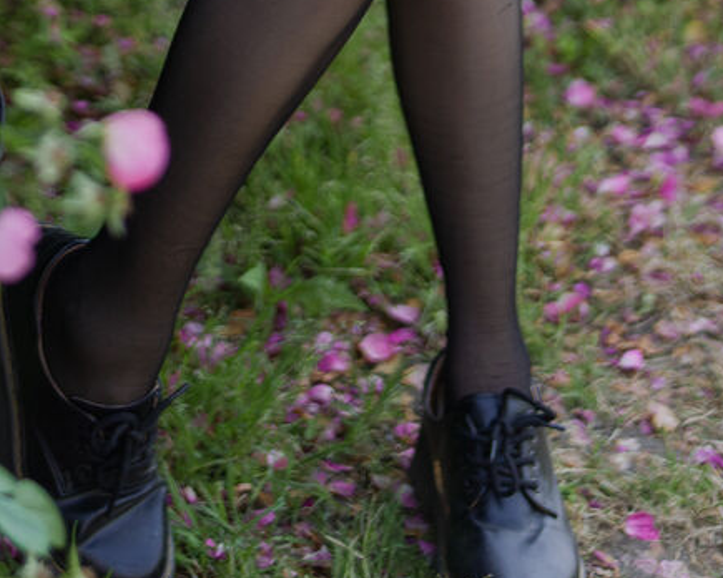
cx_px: 78
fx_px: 4151
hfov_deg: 9.9
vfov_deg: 7.5
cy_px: -789
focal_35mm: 194
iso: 100
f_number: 1.4
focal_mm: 50
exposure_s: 1/2000
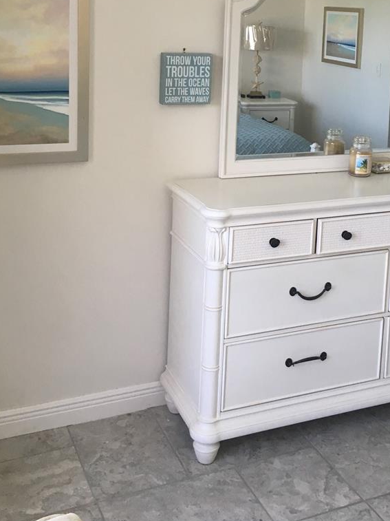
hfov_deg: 31.4
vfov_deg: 39.9
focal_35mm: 46
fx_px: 692
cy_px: 117
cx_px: 230
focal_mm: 4.15
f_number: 2.2
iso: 25
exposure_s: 1/40
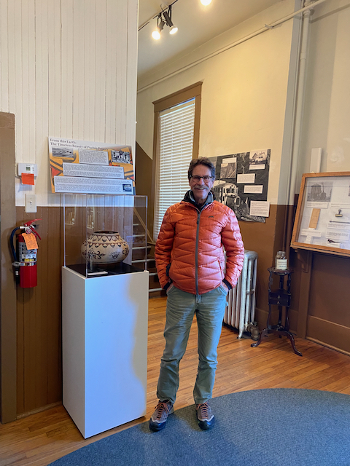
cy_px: 233
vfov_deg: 67.3
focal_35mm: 26
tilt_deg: -4.5
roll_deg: -2.2
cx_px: 175
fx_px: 351
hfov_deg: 53.1
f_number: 1.8
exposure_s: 1/60
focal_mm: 4.25
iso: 250
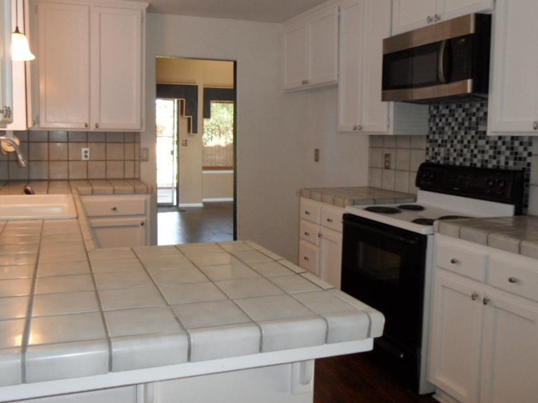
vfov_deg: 46.7
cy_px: 179
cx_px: 214
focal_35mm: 30
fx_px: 466
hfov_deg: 59.5
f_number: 3.2
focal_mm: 3.9
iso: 200
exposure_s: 1/30
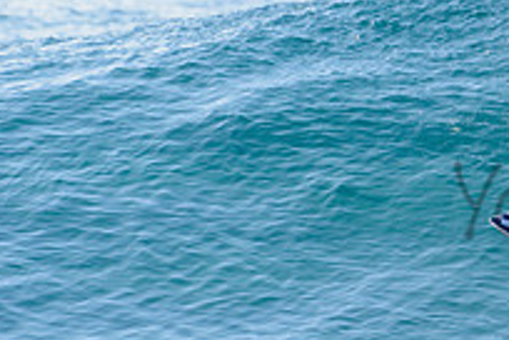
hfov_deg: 1.4
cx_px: 711
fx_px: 20132
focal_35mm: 1424
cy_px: 179
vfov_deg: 1.0
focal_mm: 500
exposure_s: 1/2000
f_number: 5.6
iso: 280
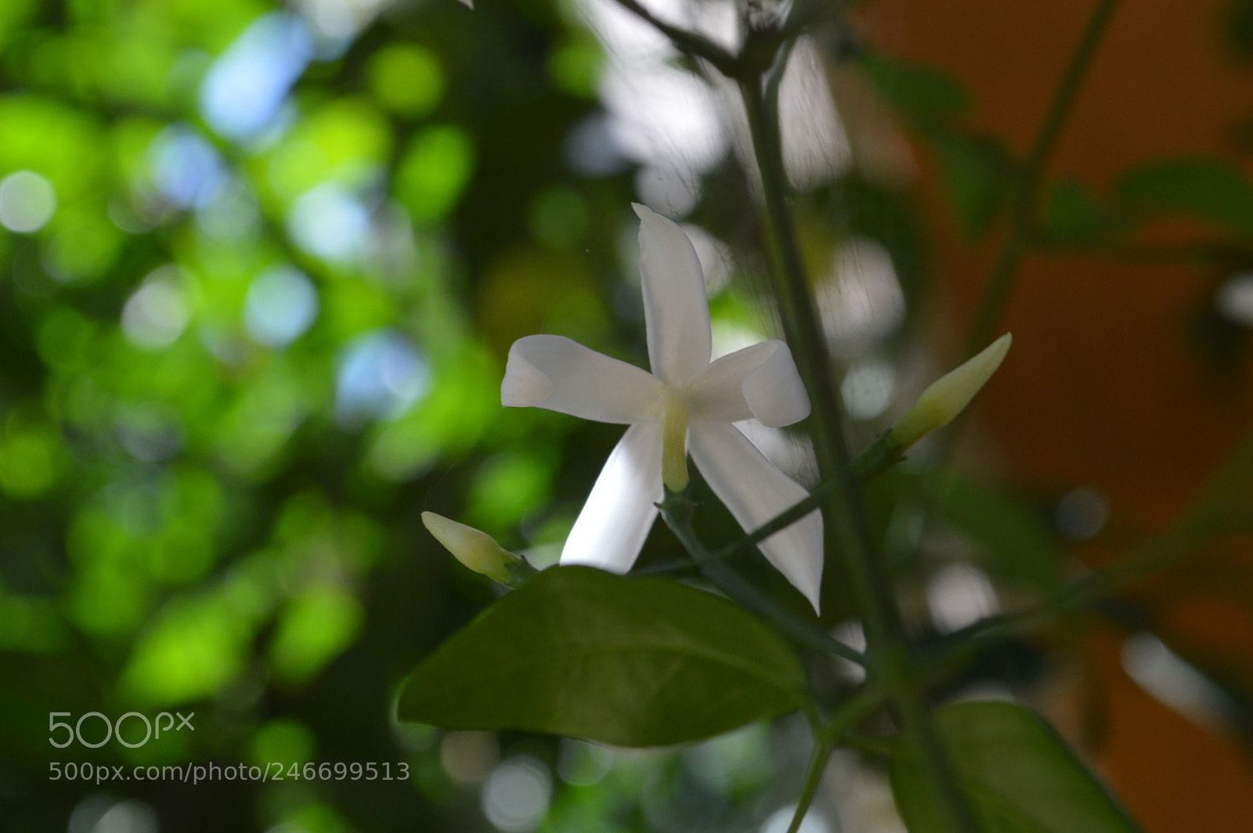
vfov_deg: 16.5
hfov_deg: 24.6
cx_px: 626
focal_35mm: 82
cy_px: 416
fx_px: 2869
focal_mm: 55
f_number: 8
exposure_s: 1/125
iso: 360
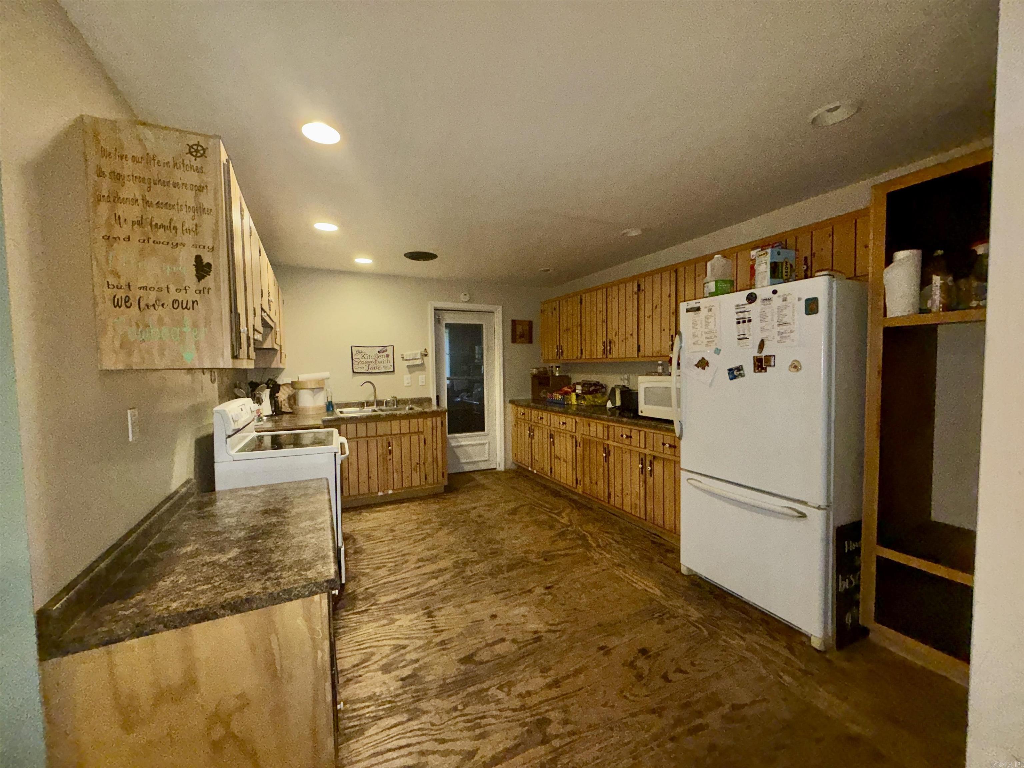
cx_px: 512
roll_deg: +0.9
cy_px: 384
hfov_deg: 102.1
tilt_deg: -2.8
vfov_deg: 85.7
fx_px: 414
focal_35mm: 14
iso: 250
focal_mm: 2.22
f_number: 2.2
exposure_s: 1/60
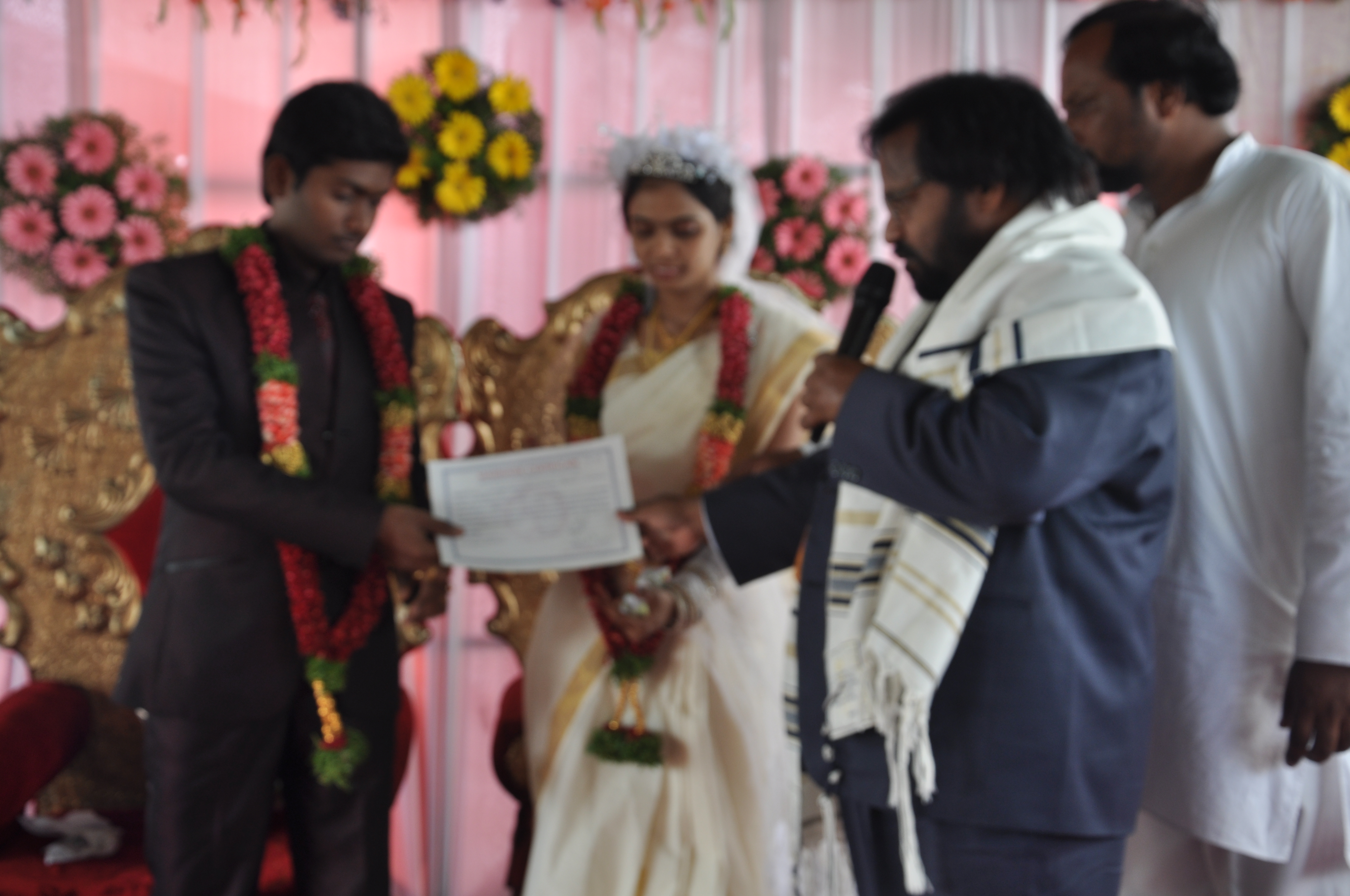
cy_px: 448
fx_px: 1798
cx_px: 675
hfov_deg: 41.2
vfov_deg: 28.0
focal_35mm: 48
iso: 200
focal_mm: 32
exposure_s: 1/45
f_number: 5.6
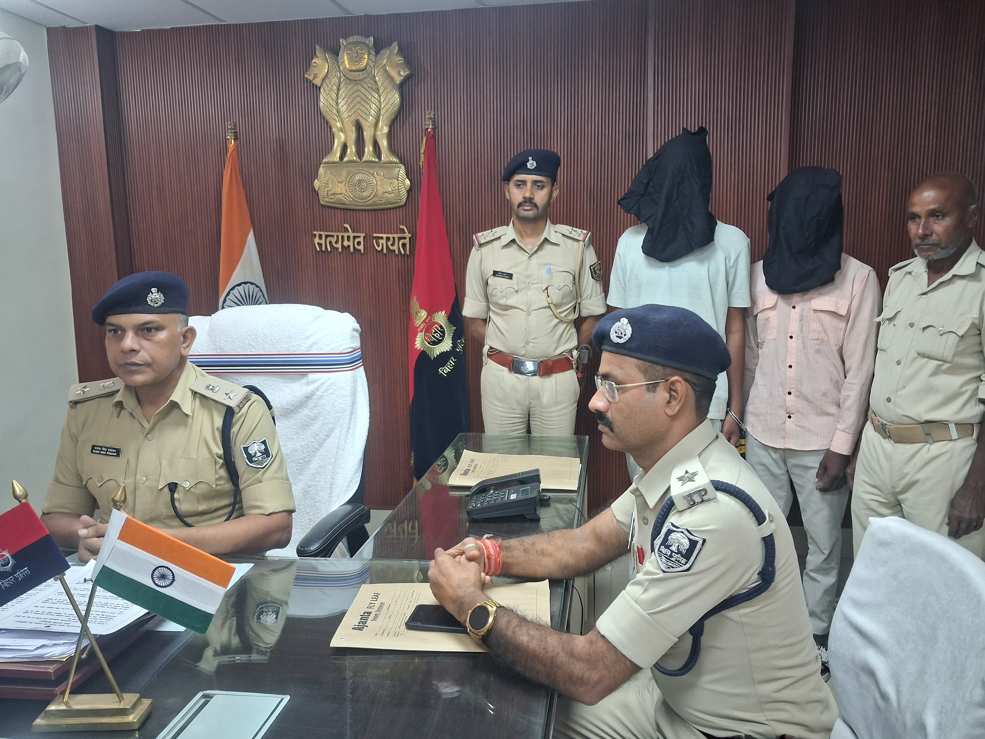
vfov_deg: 51.4
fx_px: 768
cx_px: 492
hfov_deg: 65.3
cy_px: 370
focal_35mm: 27
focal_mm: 4
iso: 320
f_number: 1.8
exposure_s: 1/50
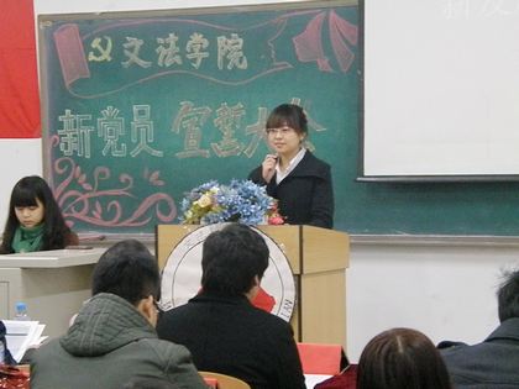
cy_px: 194
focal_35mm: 114
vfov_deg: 13.0
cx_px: 260
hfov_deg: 17.3
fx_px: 1709
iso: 1600
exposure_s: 1/60
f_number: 4.2
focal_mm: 20.19
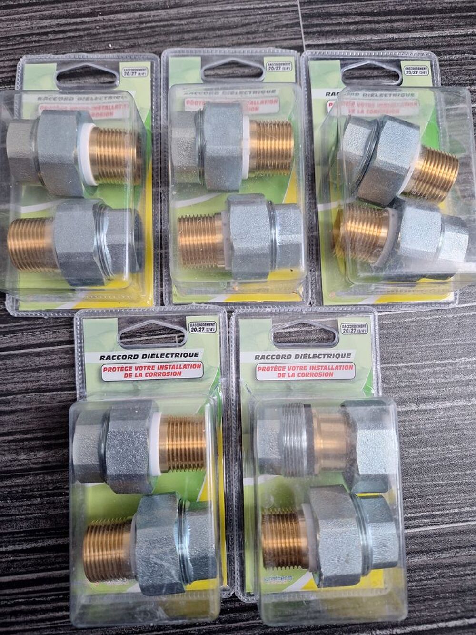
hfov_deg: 58.9
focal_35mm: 23
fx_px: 422
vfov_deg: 73.9
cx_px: 238
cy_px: 318
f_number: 1.8
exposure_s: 1/33
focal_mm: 5.54
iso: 200
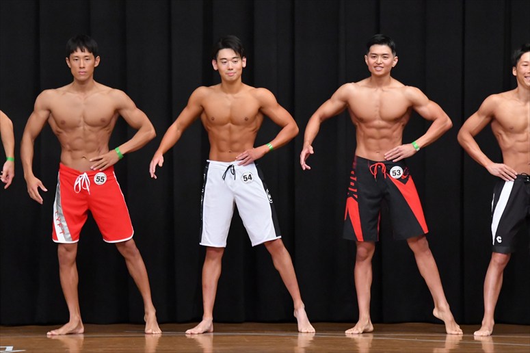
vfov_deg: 5.4
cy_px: 176
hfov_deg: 8.1
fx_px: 3752
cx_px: 265
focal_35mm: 255
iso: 8000
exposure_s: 1/400
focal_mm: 170
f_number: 5.6
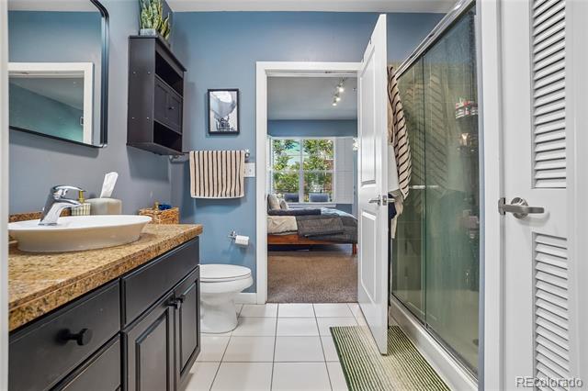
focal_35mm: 18
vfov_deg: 67.3
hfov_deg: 90.0
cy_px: 196
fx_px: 294
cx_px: 294
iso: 400
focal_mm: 12
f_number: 8
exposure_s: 1/10
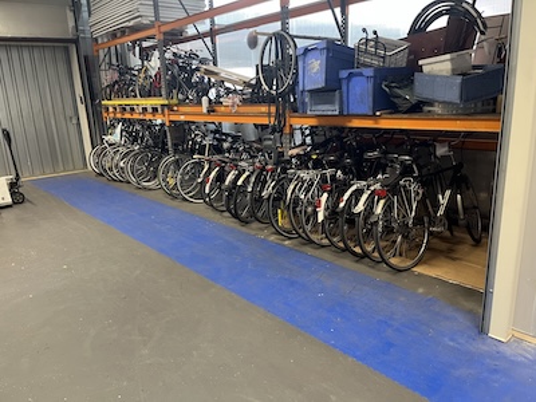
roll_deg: +2.2
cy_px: 201
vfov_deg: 53.1
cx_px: 268
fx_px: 403
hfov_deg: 67.3
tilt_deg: -15.7
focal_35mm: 26
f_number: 1.6
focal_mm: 5.1
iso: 200
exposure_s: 1/50
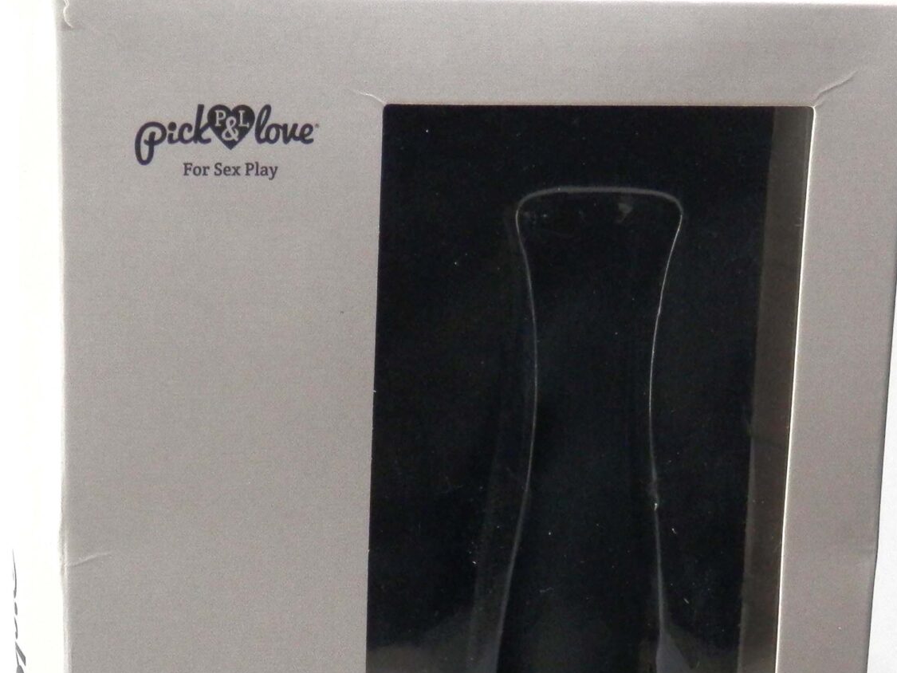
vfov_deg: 16.0
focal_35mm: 91
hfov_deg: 21.5
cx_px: 376
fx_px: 2358
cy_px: 625
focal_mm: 7.3
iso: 160
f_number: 3.7
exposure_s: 1/80
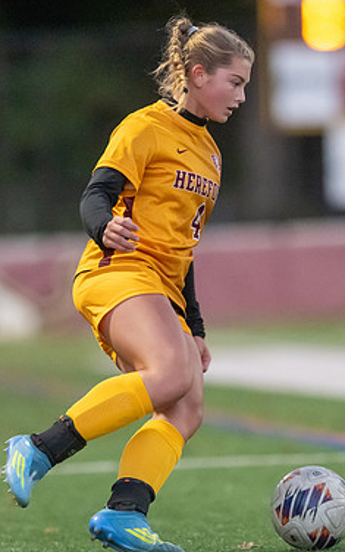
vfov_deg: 3.2
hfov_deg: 2.0
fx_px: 9794
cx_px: 153
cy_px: 282
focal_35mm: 651
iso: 9000
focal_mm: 300
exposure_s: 1/1000
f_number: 2.8
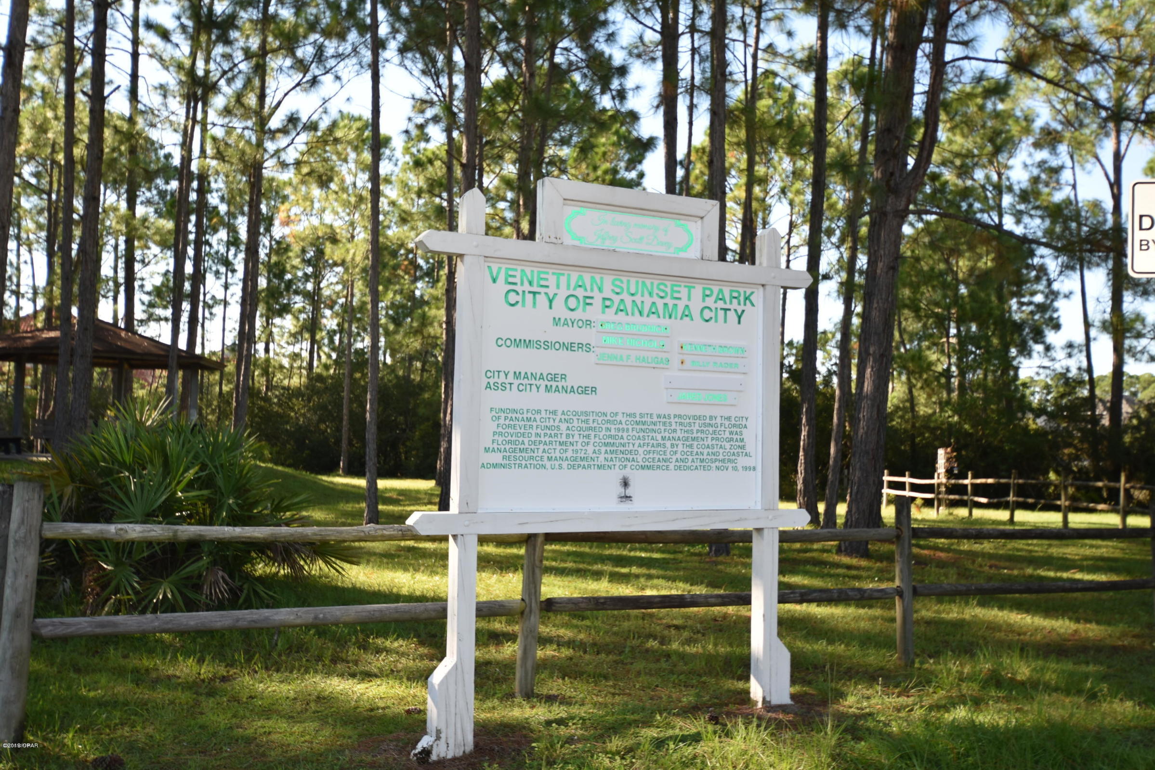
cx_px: 578
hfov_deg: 53.1
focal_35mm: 36
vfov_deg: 36.9
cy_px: 385
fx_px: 1155
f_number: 5.6
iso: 125
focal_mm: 24
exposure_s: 1/125
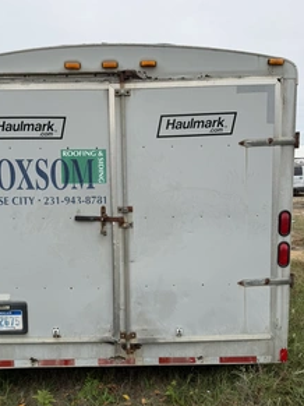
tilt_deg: -5.5
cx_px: 123
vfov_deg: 55.4
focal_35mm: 33
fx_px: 387
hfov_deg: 42.7
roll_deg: +2.8
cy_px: 212
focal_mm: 6.76
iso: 80
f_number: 1.78
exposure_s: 1/1727
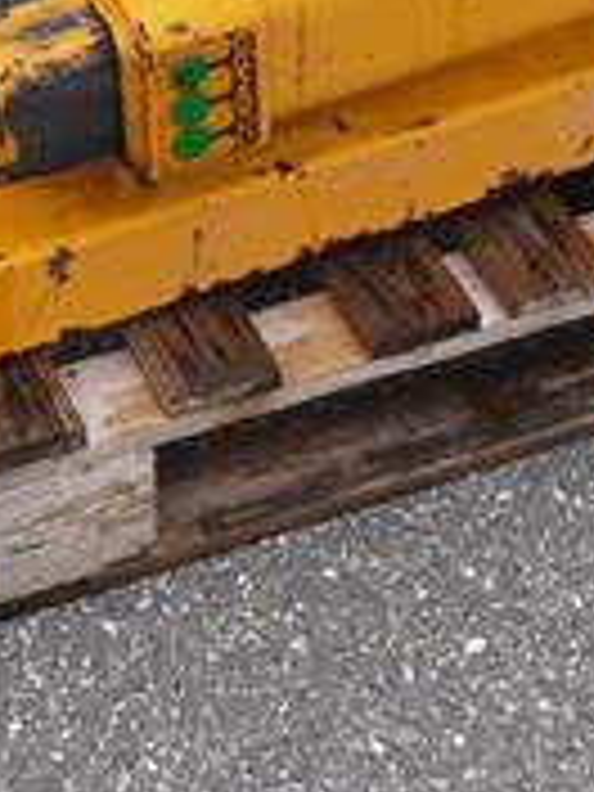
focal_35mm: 138
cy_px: -234
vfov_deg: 13.8
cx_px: 374
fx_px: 3157
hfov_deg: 10.7
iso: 100
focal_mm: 19
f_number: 5.6
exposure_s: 1/200
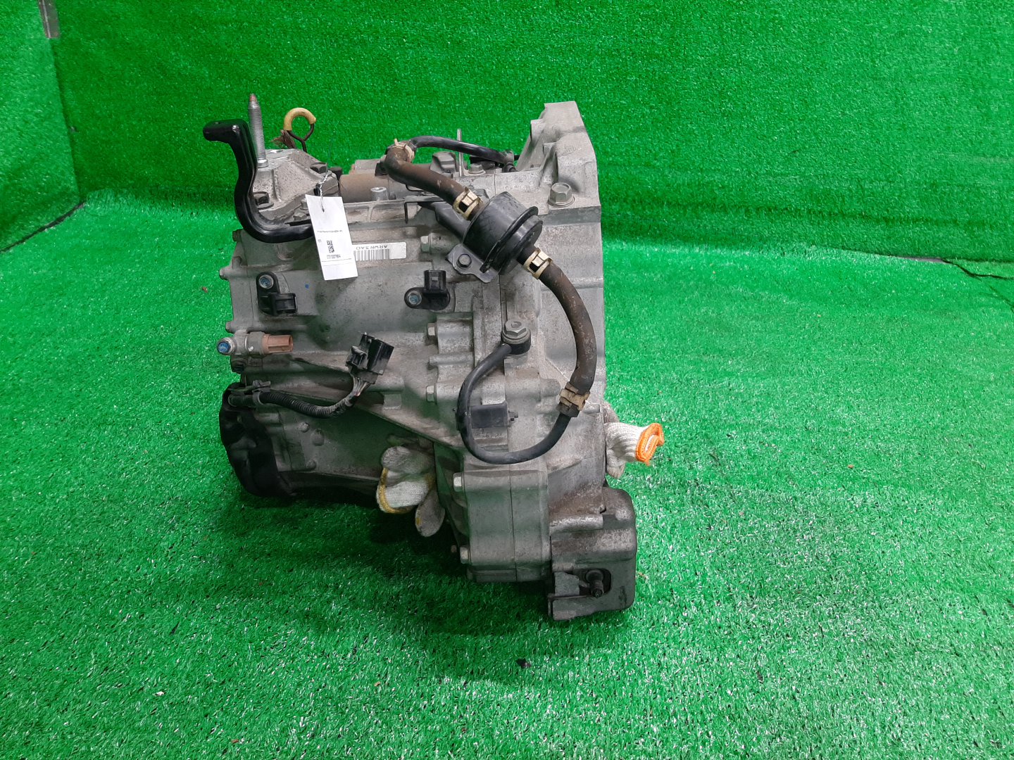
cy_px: 380
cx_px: 507
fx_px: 762
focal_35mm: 26
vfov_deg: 53.1
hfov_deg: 67.3
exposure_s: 1/50
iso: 119
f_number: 1.7
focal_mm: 3.93
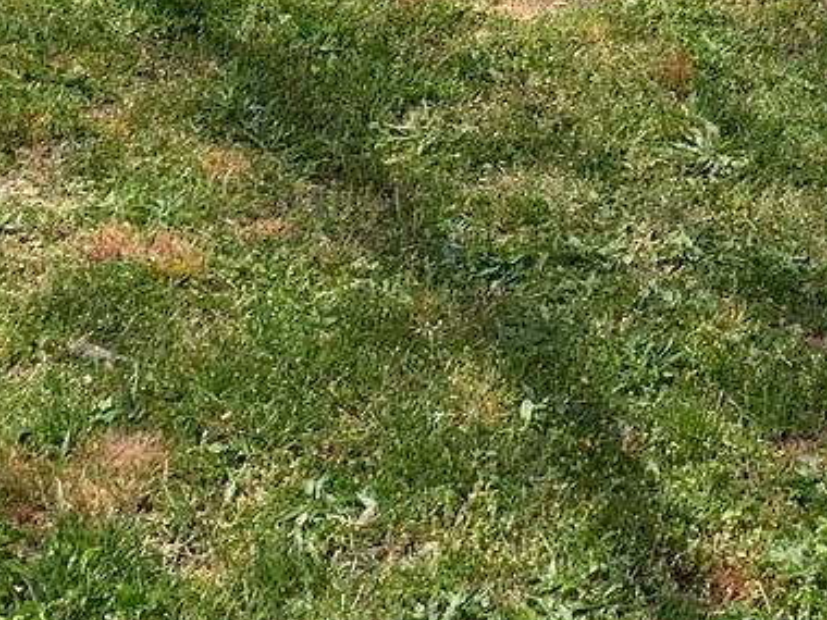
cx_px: 753
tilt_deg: +3.9
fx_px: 3345
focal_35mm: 140
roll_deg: -3.6
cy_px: -1036
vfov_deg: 9.1
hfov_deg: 14.0
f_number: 1.8
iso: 25
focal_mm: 4.25
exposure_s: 1/1953
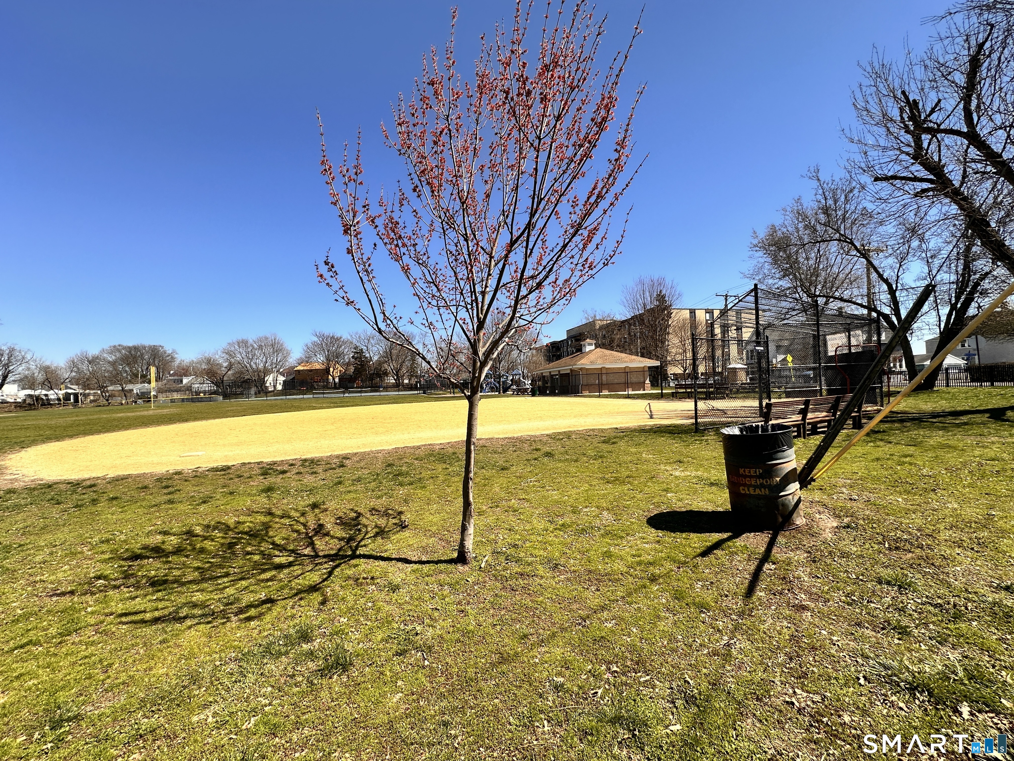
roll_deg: +1.6
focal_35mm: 14
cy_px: 380
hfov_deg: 102.1
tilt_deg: +1.1
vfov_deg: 85.7
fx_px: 410
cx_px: 507
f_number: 2.2
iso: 50
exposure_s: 1/1825
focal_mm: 2.22
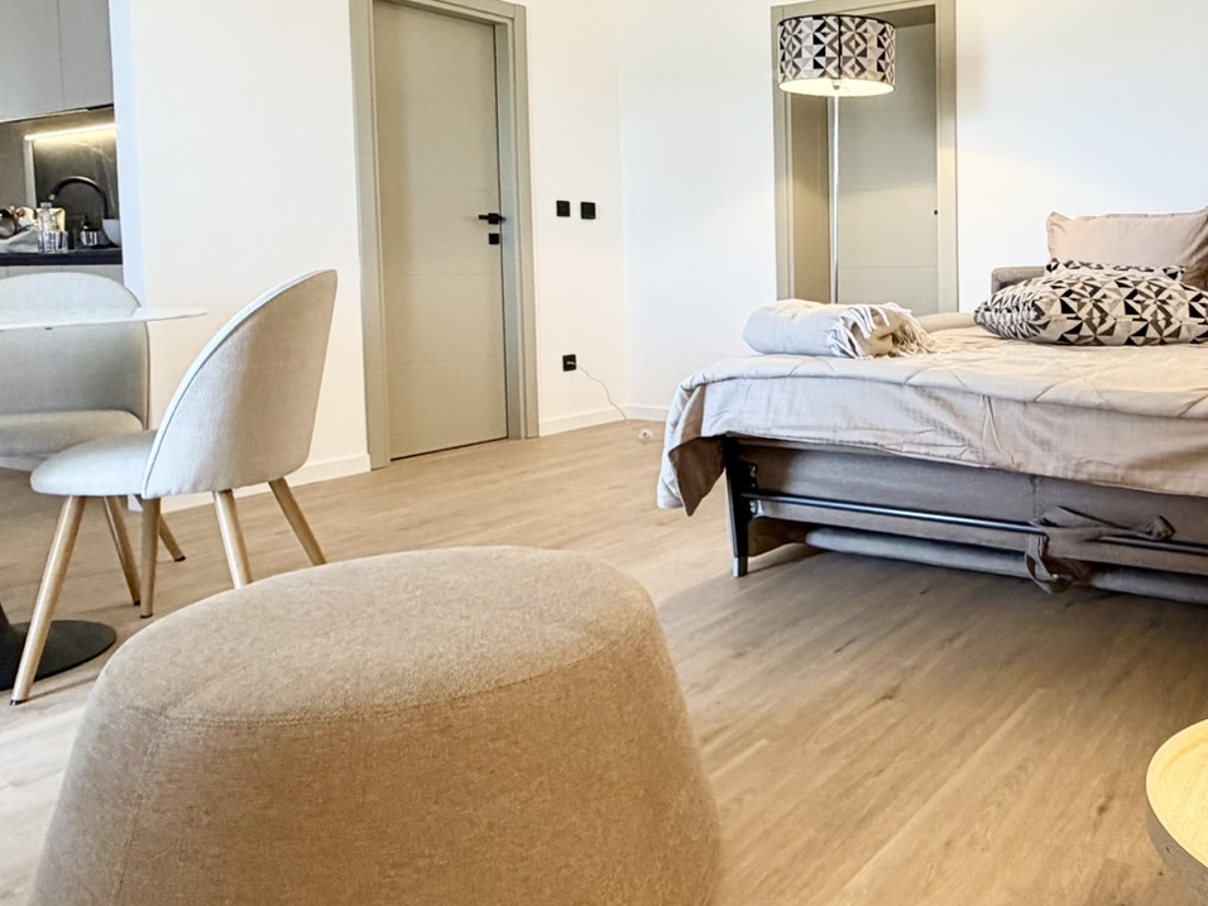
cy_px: 315
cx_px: 925
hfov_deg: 56.6
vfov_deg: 46.2
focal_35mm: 30
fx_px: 1047
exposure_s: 1/50
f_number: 2.2
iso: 250
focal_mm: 2.22
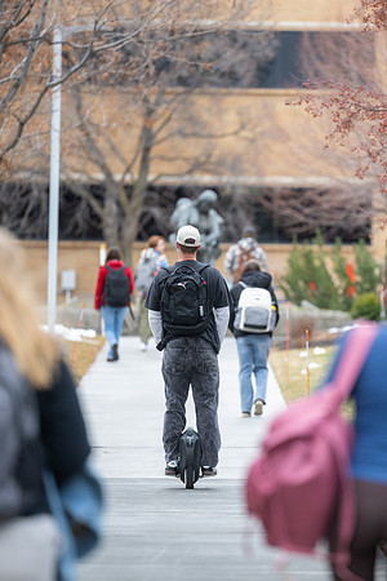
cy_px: 305
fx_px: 5080
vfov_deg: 6.5
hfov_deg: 4.4
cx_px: 302
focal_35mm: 315
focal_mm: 200
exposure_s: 1/500
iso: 500
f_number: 2.8
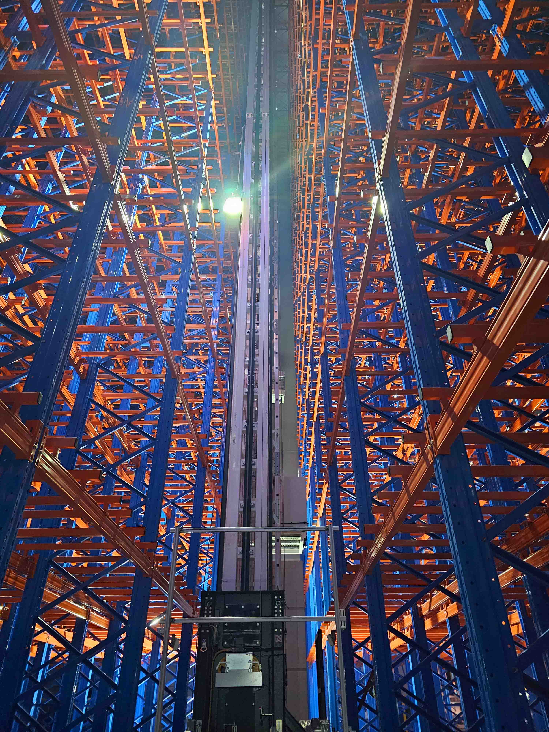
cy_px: 366
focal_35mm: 23
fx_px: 486
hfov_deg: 58.9
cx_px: 274
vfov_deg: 73.9
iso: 640
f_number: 1.7
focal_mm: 6.3
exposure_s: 1/25
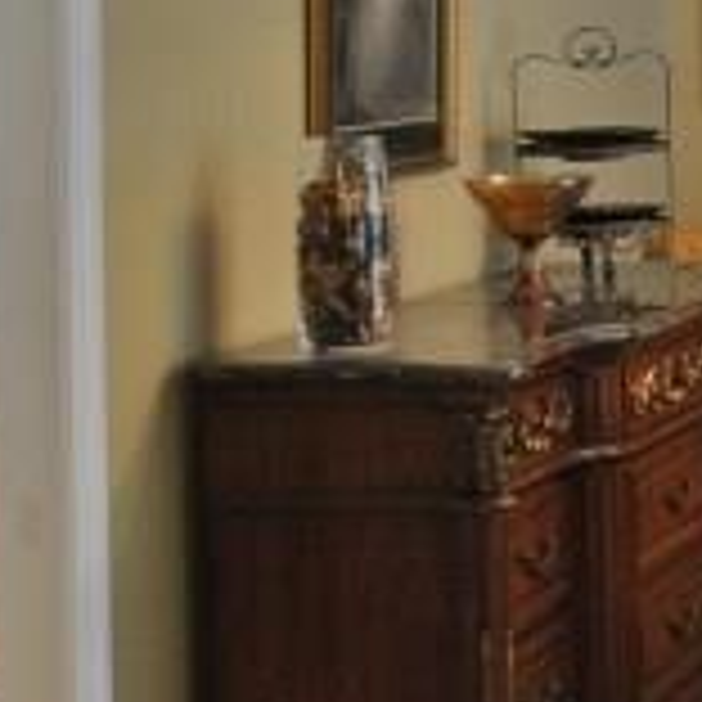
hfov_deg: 12.5
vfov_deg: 13.8
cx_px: 1300
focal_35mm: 126
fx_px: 2891
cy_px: 153
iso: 320
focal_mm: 24
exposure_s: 1/30
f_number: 4
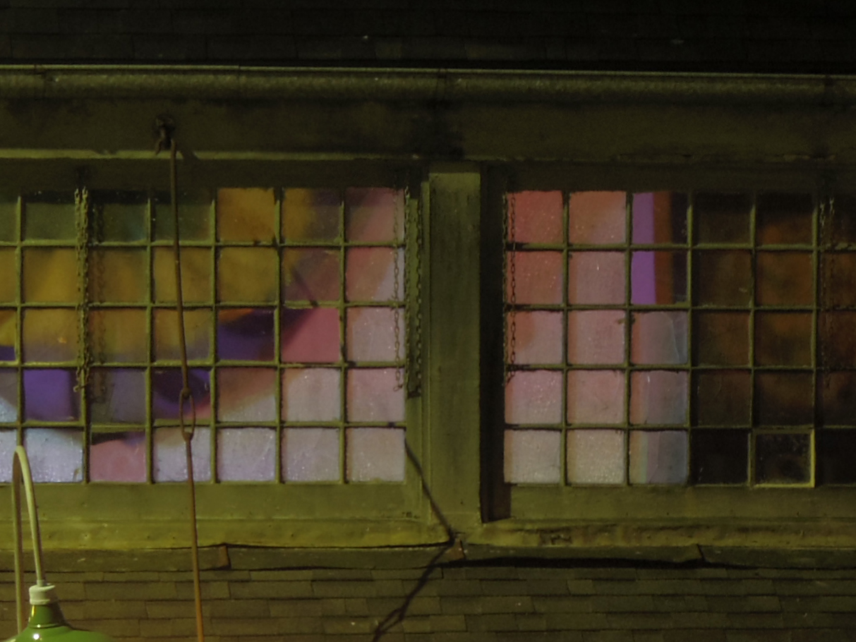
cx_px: 705
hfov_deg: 5.3
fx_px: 9299
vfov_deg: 3.9
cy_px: 815
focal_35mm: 376
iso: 125
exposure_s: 6
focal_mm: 20.6
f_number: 4.5
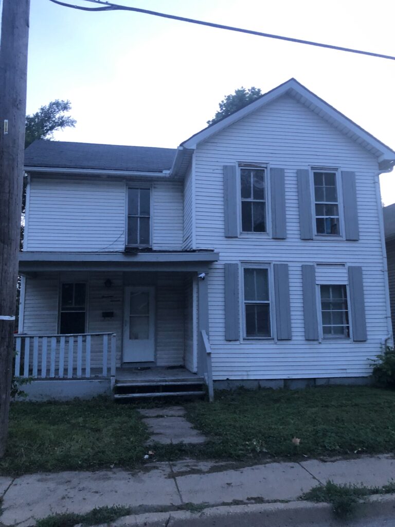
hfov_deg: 49.7
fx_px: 426
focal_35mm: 28
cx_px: 198
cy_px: 264
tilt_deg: +8.5
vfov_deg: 63.4
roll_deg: +1.5
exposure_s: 1/15
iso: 80
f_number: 1.8
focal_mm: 3.99
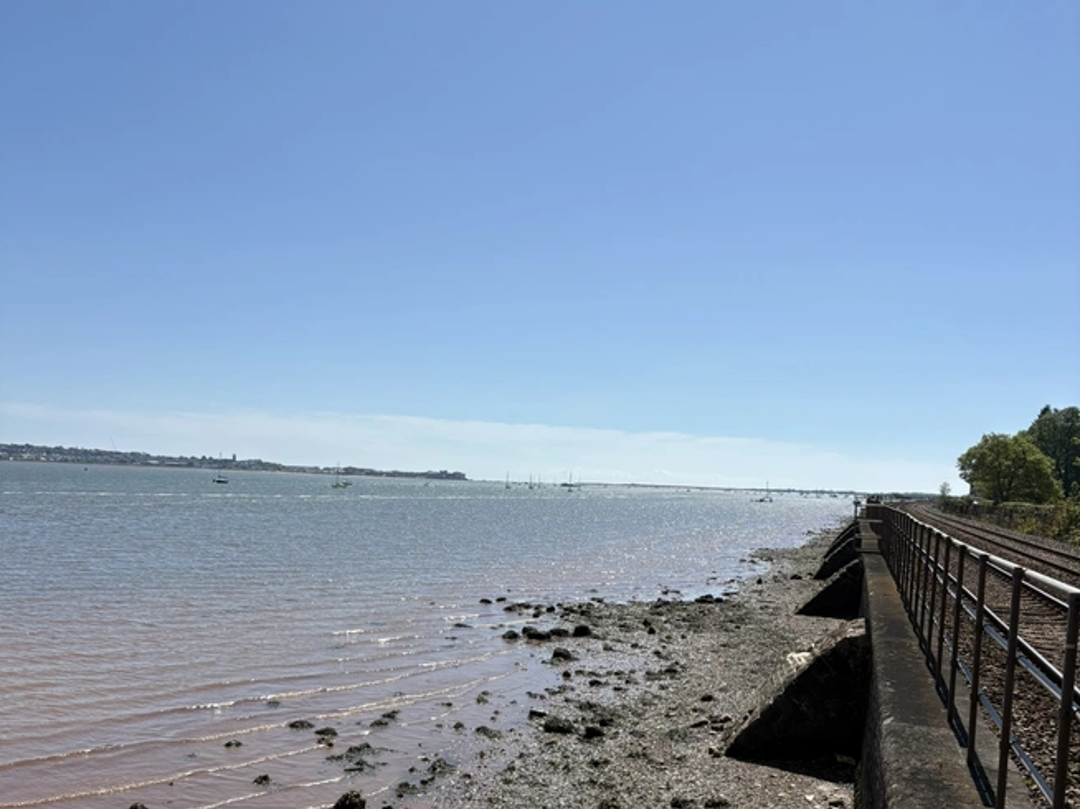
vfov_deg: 40.0
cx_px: 537
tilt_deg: -0.4
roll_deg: +0.4
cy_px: 561
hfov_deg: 52.6
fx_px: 1092
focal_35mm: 35
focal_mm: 5.96
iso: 50
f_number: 1.6
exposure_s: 1/2865
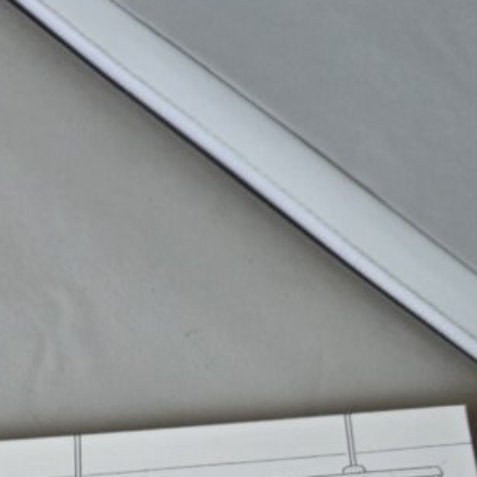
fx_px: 1060
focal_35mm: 68
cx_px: 129
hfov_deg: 25.1
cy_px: 730
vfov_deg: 21.1
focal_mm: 5.4
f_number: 1.8
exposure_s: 1/120
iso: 640
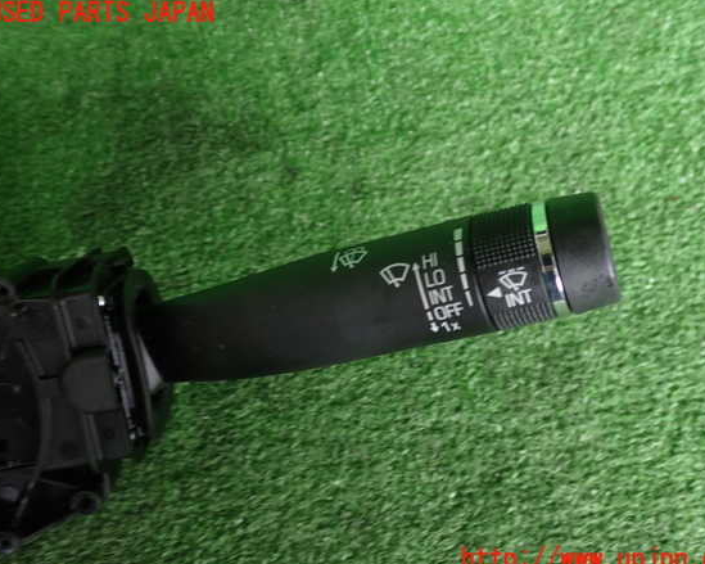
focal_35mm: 32
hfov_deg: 55.7
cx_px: 366
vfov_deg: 45.8
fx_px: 668
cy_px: 286
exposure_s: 1/40
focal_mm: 5.4
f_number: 2.3
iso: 200
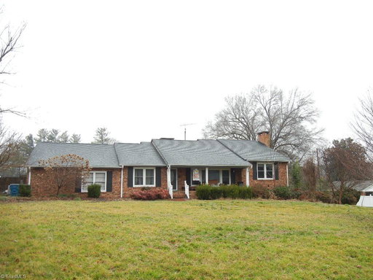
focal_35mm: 30
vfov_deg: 46.8
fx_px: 323
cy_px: 140
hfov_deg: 60.0
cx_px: 186
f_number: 3.5
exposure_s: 1/180
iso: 160
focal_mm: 5.4
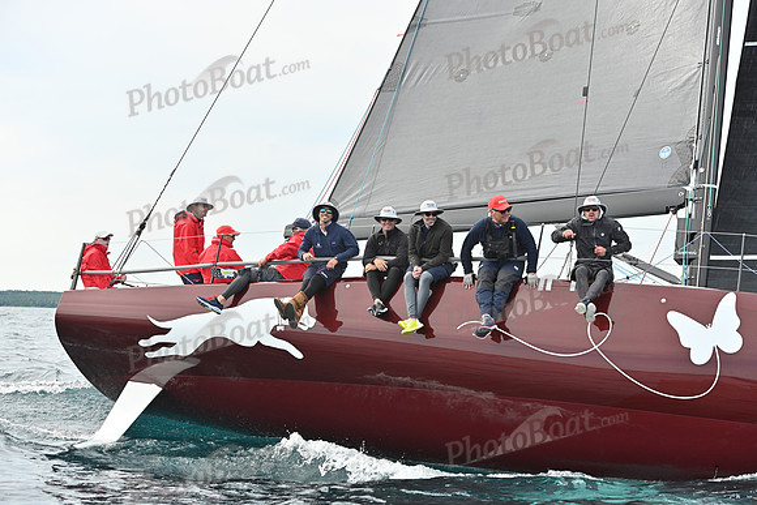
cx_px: 378
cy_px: 252
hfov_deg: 28.8
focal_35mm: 70
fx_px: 1472
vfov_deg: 19.5
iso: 320
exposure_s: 1/1000
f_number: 5
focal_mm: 70
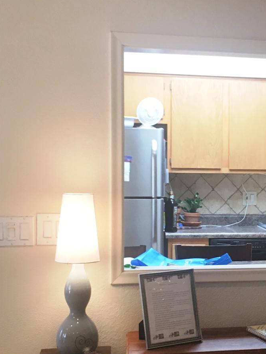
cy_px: 217
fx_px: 666
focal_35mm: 65
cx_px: 270
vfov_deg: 29.7
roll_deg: -1.0
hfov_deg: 21.7
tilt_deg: -4.9
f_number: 2.2
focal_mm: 4.15
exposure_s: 1/30
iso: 32
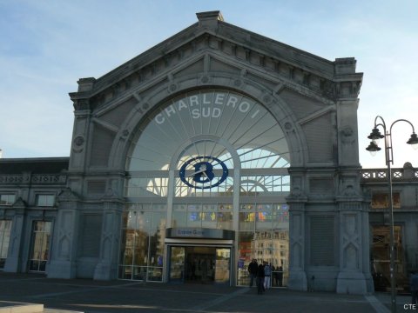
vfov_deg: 39.7
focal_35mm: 36
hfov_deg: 51.4
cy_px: 156
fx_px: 435
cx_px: 209
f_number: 5.6
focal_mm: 6
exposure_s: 1/320
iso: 80
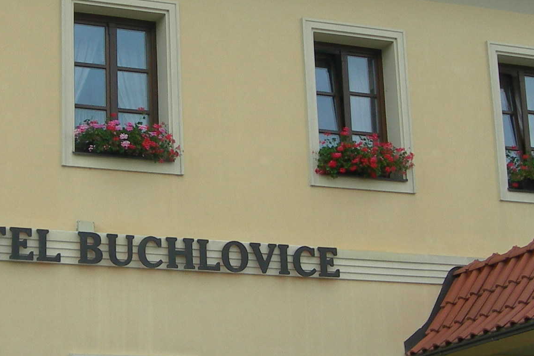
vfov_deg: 12.9
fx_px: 1573
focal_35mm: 106
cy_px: 182
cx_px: 177
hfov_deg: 19.2
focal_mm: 7.8
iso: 50
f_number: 4.8
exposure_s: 1/175
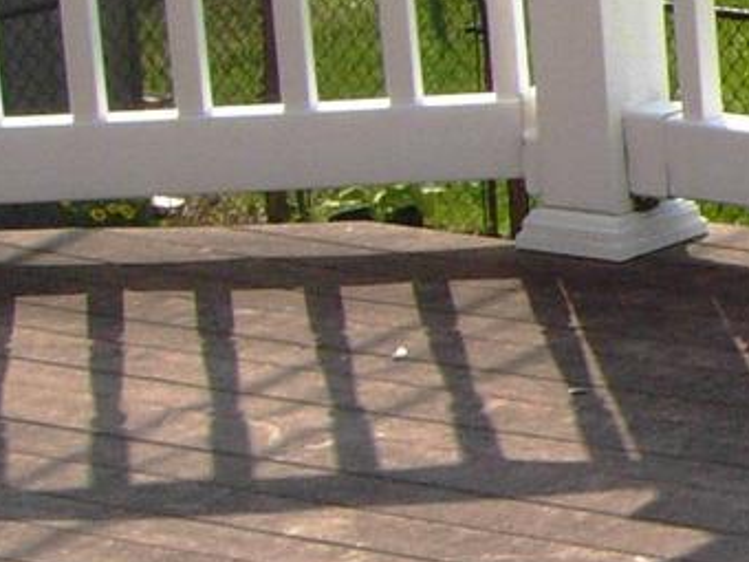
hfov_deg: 8.0
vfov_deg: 6.8
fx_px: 4695
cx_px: 2102
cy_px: -13
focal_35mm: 217
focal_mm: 7.5
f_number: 5.4
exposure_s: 1/395
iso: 50
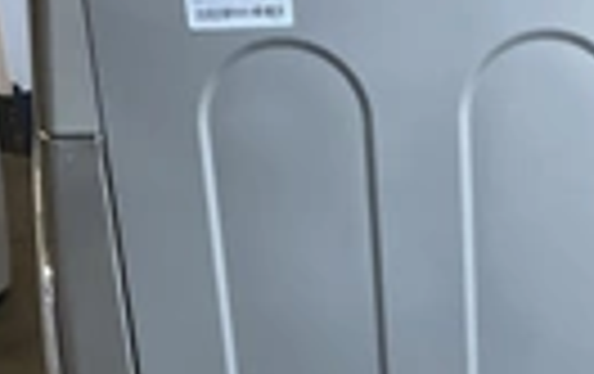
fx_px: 1508
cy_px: 383
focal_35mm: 93
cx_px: 508
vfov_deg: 13.9
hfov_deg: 21.9
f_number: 1.8
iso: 100
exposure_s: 1/60
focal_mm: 3
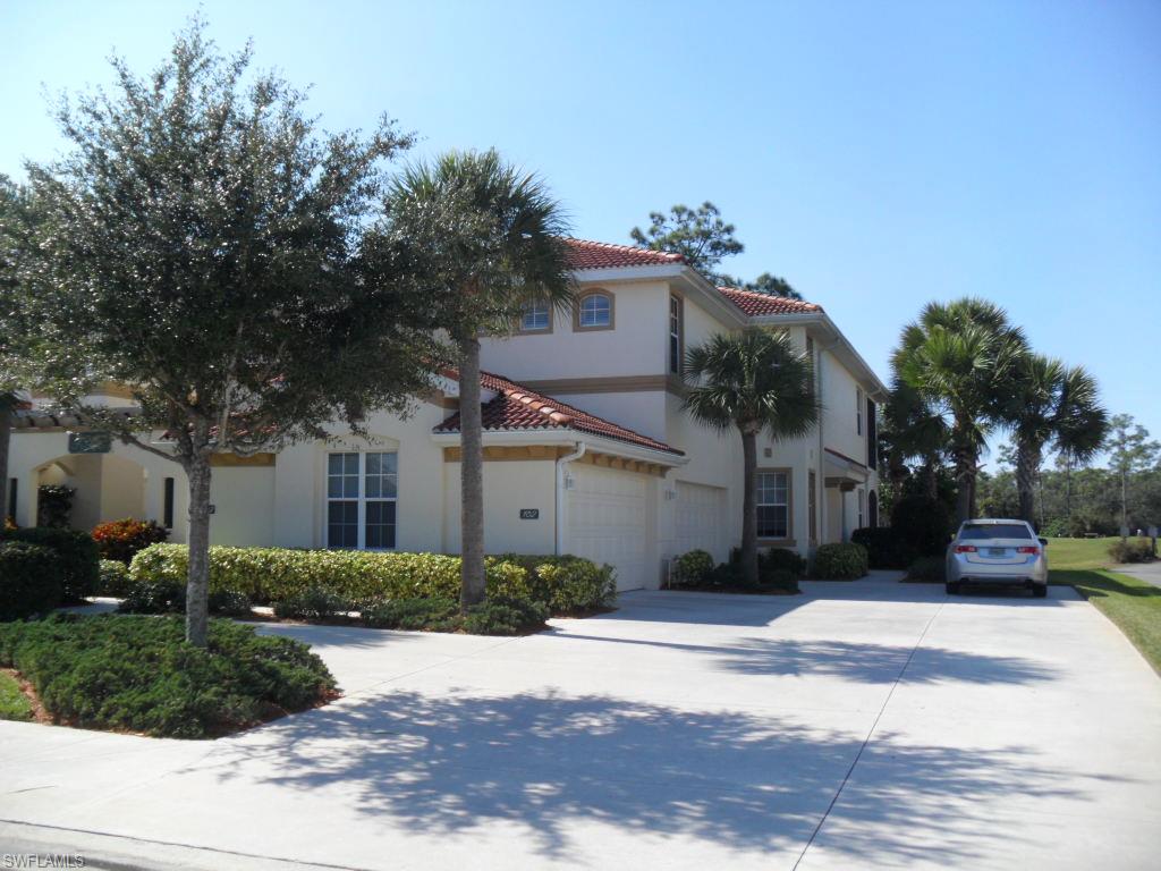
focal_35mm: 35
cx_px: 580
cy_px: 436
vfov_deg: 40.7
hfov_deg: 52.6
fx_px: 1174
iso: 80
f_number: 7.6
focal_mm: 6.3
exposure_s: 1/180
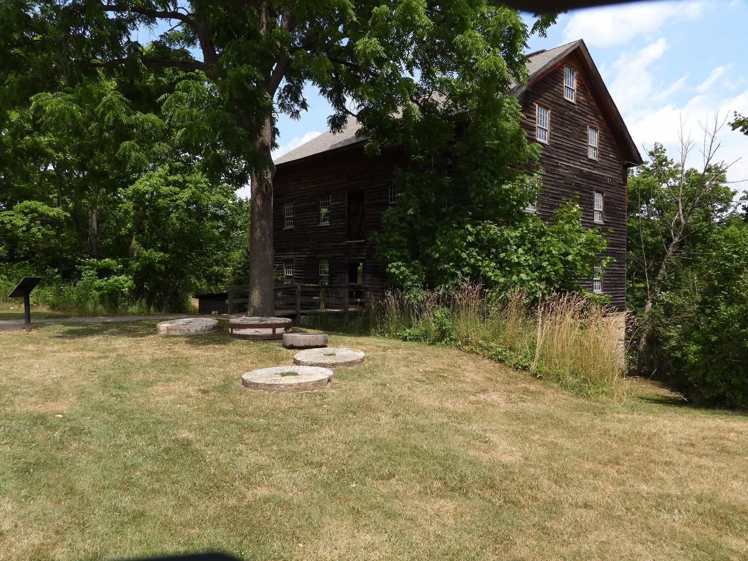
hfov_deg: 71.6
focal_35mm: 24
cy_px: 280
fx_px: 519
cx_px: 374
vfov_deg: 56.8
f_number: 2.8
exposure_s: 1/1000
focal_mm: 4.3
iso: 100
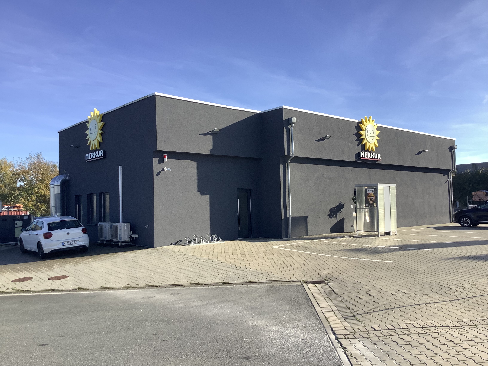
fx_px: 437
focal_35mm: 31
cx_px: 244
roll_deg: +2.6
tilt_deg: +2.2
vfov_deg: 45.4
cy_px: 183
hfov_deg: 58.4
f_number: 2.4
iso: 25
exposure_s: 1/754
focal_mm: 3.3
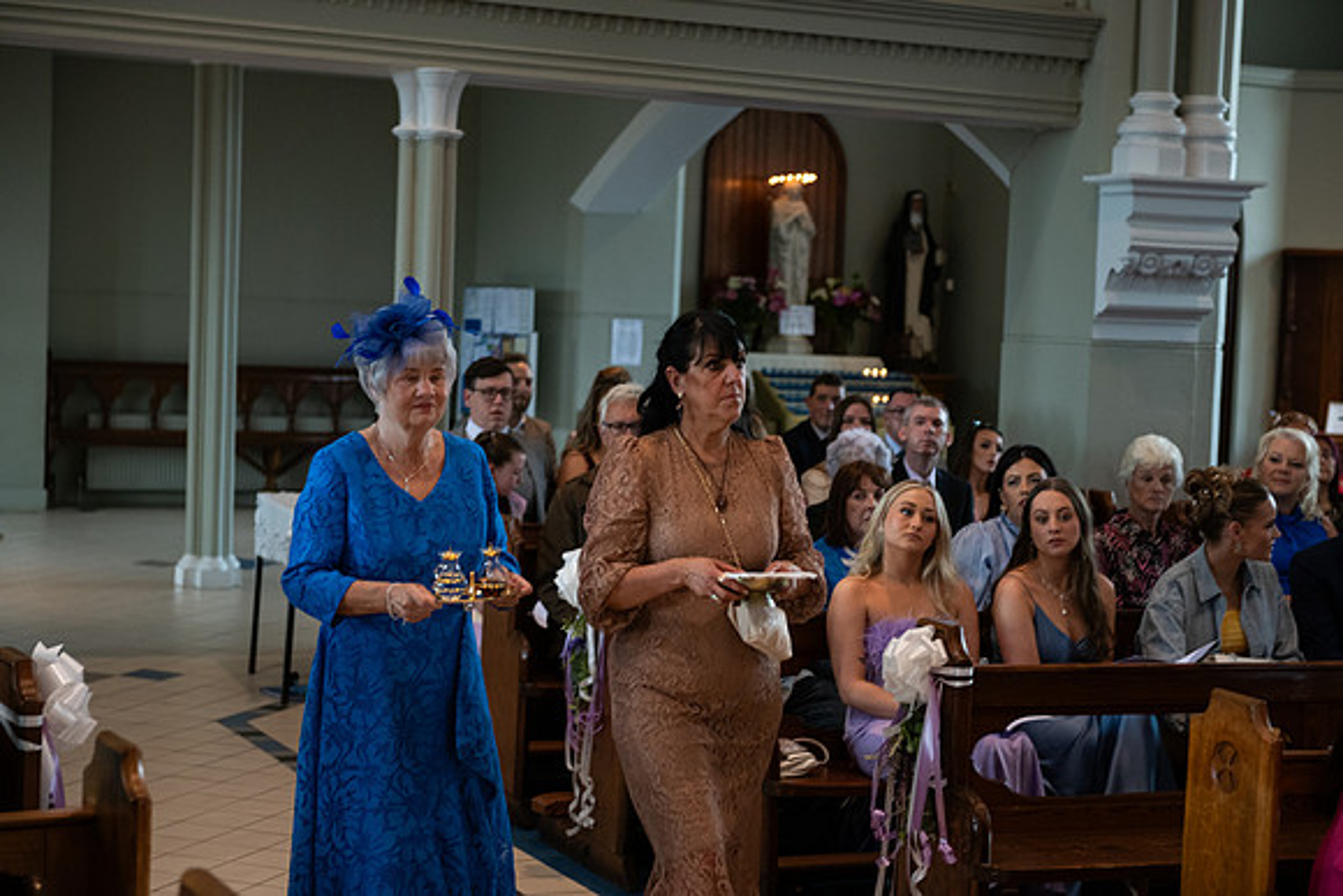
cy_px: 448
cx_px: 672
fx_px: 2612
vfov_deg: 19.5
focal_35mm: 70
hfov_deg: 28.8
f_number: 3.5
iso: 800
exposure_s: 1/160
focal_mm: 70
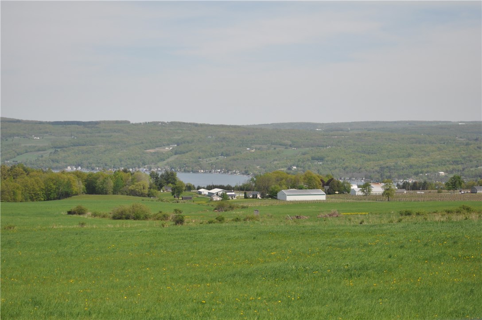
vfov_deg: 17.4
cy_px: 160
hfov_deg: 26.0
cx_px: 241
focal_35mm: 78
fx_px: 1043
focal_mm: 52
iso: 280
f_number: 4.5
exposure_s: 1/2000
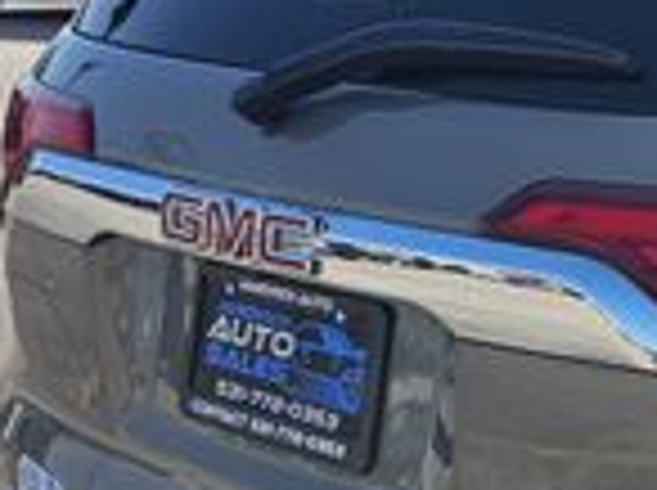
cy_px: 342
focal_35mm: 101
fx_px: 1914
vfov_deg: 14.6
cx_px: 958
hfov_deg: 17.7
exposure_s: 1/709
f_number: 1.7
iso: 10
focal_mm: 6.3
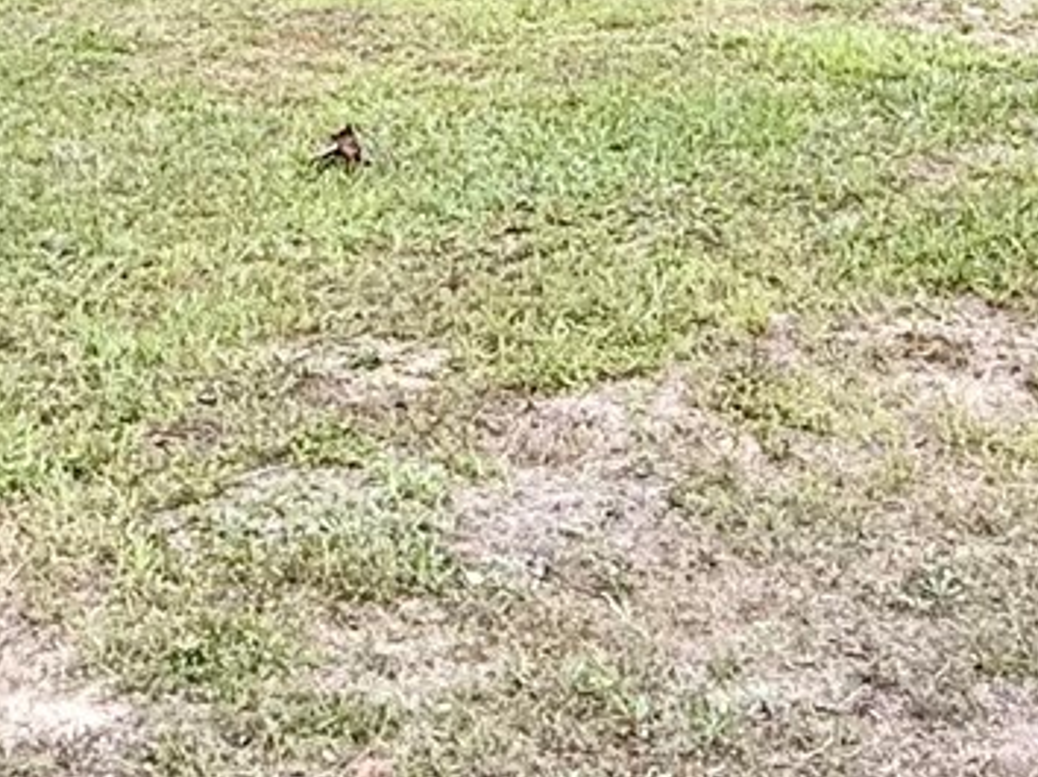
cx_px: 581
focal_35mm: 81
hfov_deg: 24.1
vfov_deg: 16.7
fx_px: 2427
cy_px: -343
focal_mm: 2.22
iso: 64
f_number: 2.2
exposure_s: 1/225
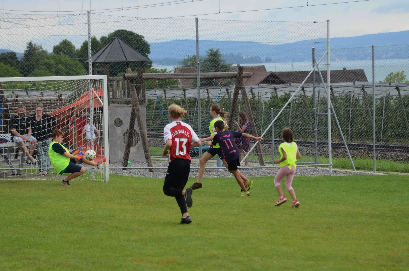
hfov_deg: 12.3
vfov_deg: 8.1
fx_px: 1905
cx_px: 204
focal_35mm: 168
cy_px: 136
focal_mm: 112
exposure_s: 1/640
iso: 800
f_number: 5.3
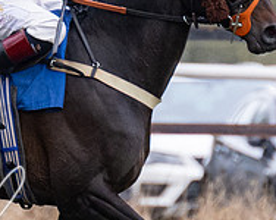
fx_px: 18034
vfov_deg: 0.7
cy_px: 10
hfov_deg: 0.9
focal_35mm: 2210
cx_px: 115
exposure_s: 1/640
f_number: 4
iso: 640
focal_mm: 280
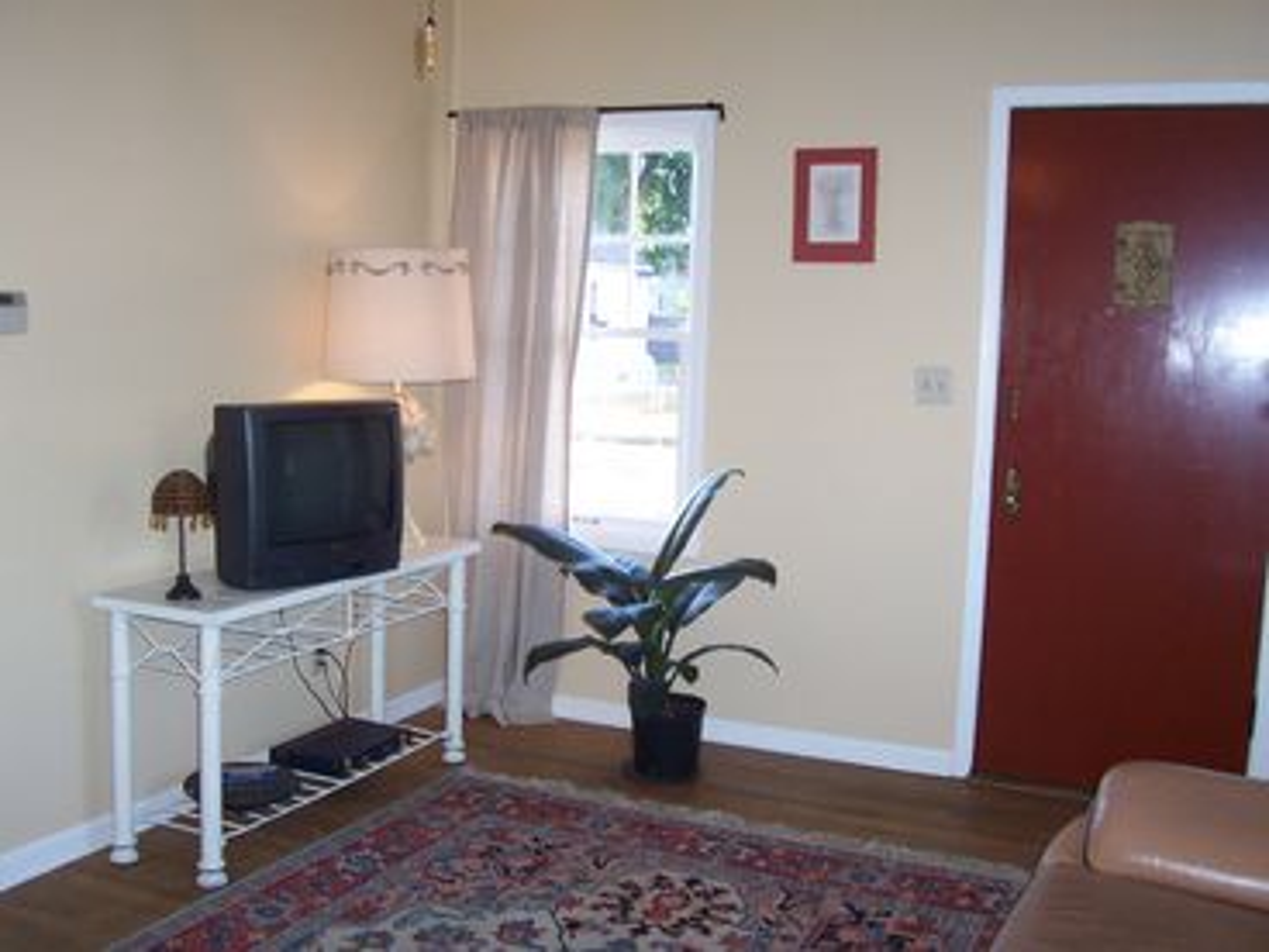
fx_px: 1356
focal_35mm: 37
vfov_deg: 38.7
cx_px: 634
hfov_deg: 50.1
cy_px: 476
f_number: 2.8
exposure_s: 1/60
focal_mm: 5.6
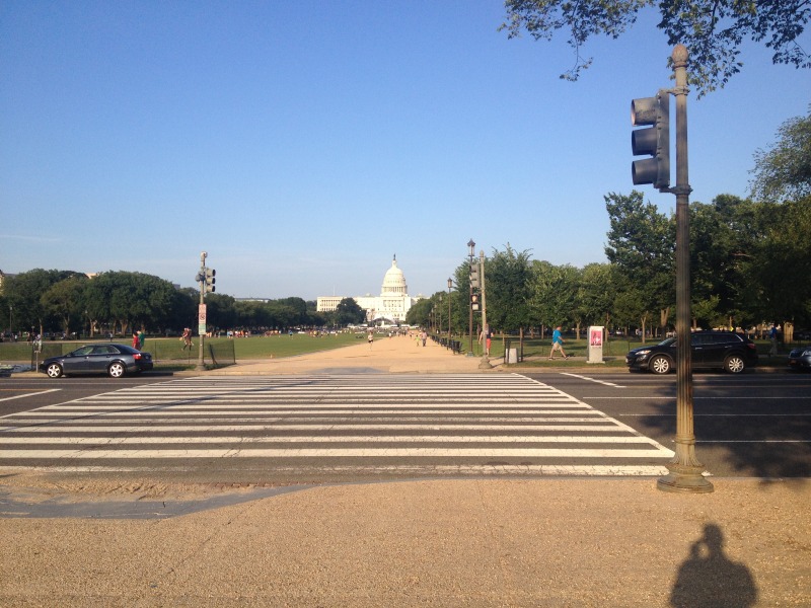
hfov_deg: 52.6
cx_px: 406
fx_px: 820
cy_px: 304
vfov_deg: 40.7
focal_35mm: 35
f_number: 2.4
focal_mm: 4.28
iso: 50
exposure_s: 1/1416
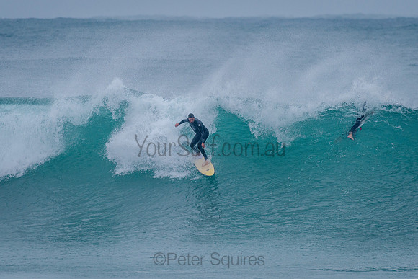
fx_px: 7113
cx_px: 209
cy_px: 140
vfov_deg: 2.2
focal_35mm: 613
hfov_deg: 3.4
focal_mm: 500
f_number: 5.6
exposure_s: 1/2000
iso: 640
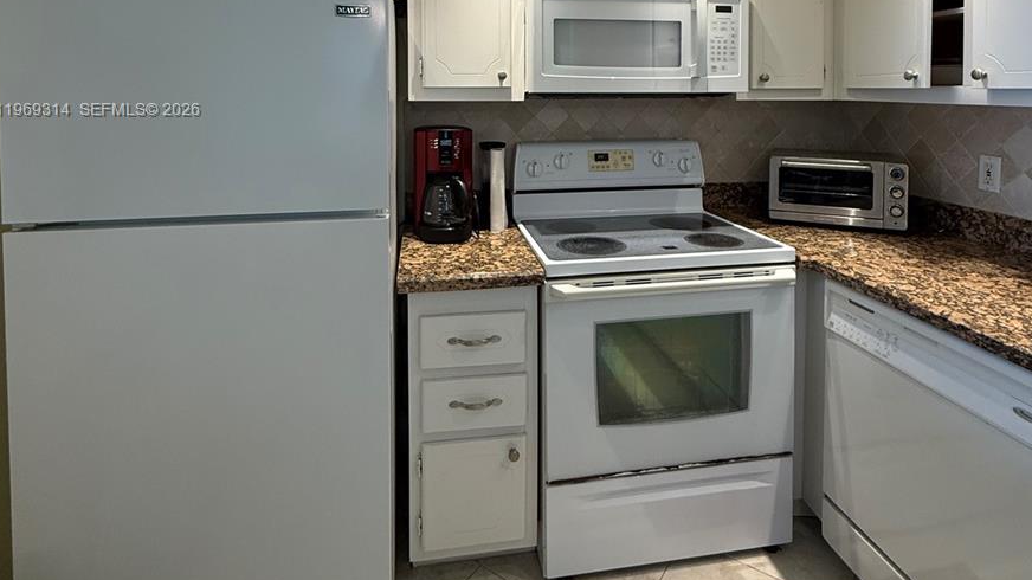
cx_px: 514
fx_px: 575
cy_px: 111
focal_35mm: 21
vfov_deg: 50.2
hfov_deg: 83.9
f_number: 2.2
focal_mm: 2.22
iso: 160
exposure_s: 1/120
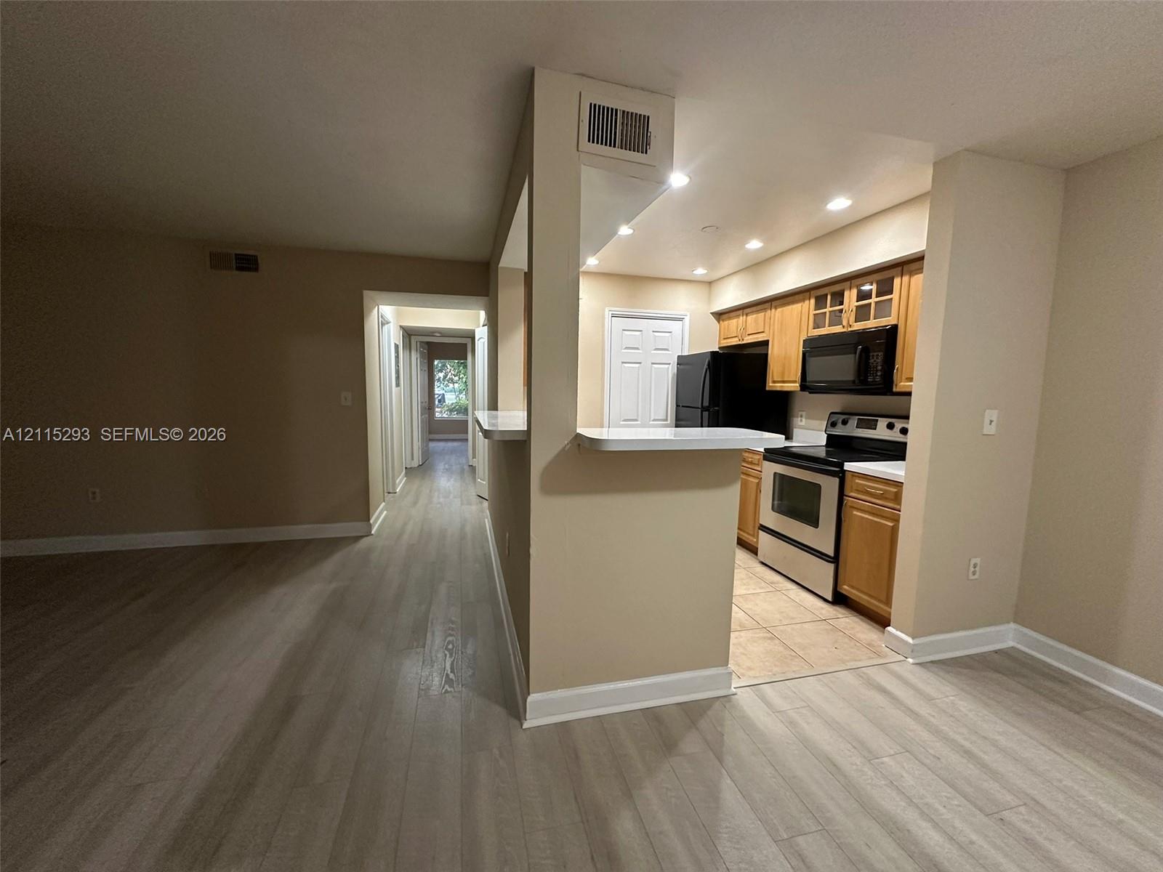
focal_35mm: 14
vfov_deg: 85.7
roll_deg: -1.4
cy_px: 436
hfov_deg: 102.1
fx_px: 470
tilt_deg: -6.1
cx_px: 582
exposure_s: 1/79
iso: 320
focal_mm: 2.22
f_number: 2.2
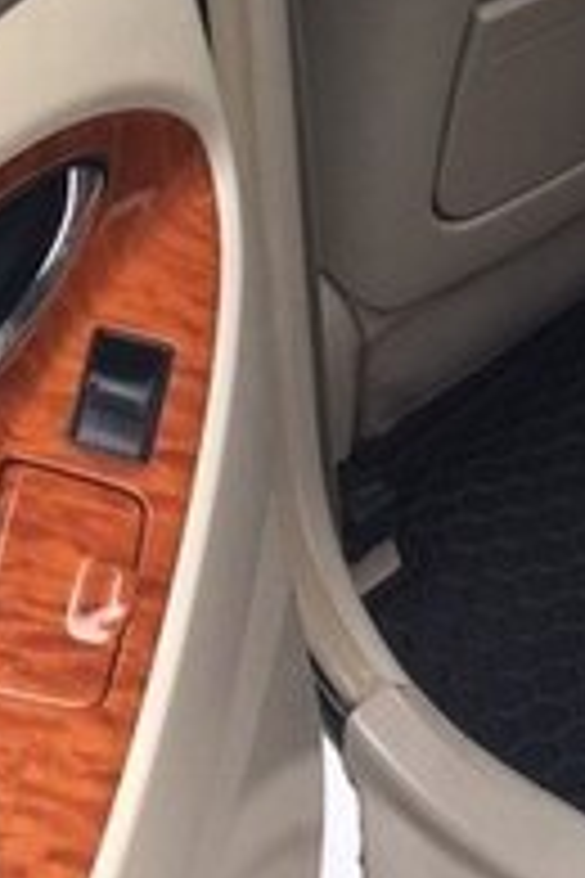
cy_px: -88
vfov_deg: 19.2
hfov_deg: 12.6
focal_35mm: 102
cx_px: 945
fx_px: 2486
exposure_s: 1/100
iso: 64
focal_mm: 4.15
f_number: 2.2
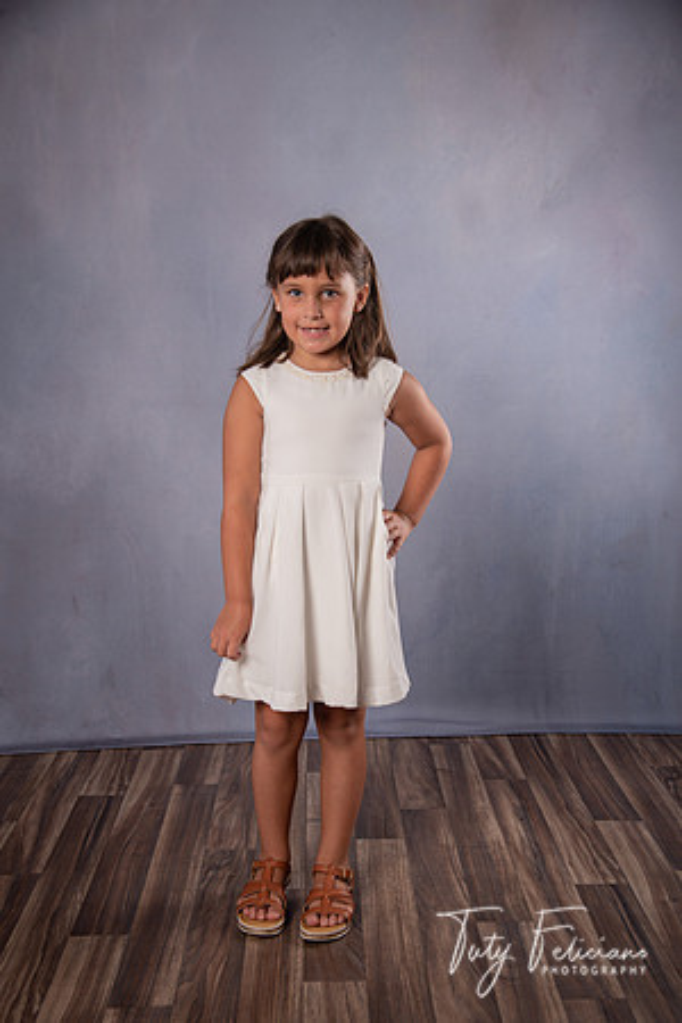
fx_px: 1421
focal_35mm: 50
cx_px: 341
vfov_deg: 39.6
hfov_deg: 27.0
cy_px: 512
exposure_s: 1/100
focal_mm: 50
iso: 80
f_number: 5
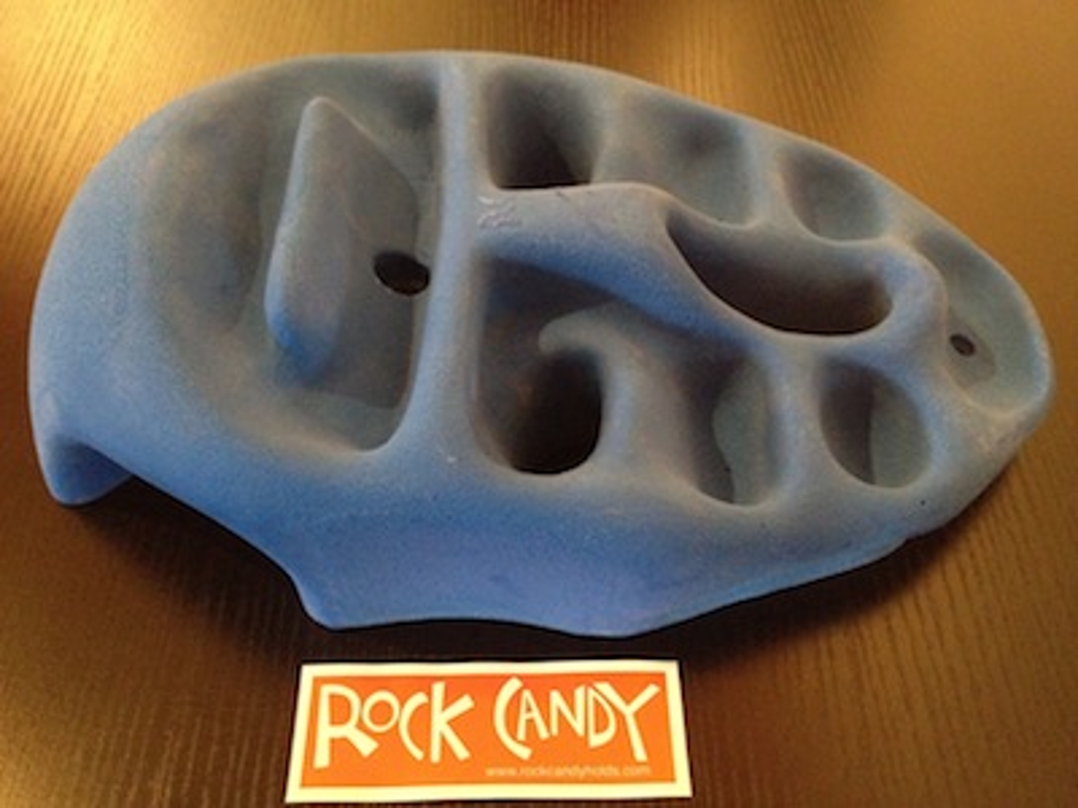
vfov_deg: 40.7
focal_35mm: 35
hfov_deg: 52.6
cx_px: 539
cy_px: 404
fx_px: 1090
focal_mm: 4.28
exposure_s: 1/15
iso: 800
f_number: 2.4
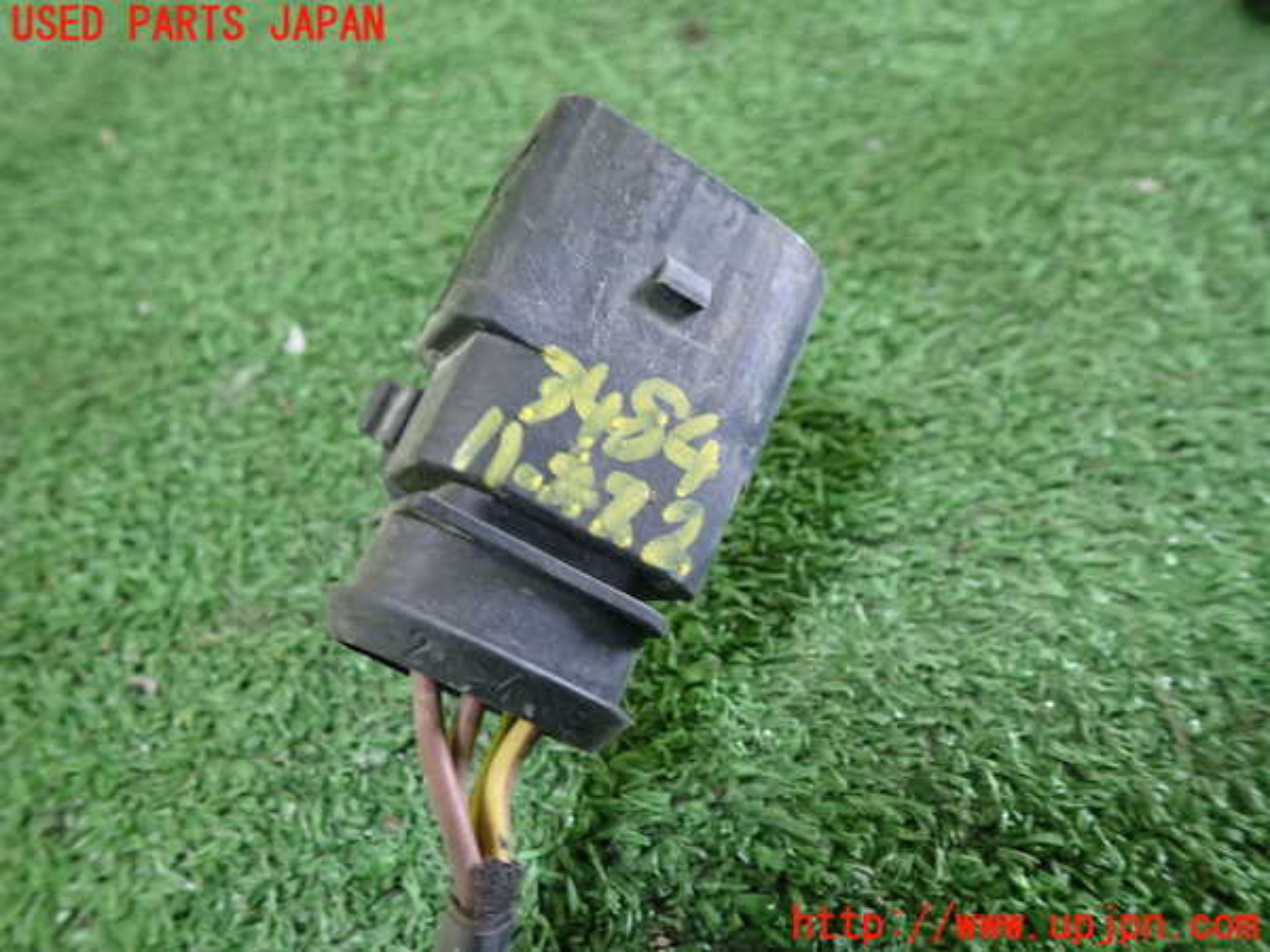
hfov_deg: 60.0
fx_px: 1101
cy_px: 476
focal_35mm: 30
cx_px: 635
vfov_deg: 46.8
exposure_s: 1/30
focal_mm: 5.4
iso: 500
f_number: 2.3
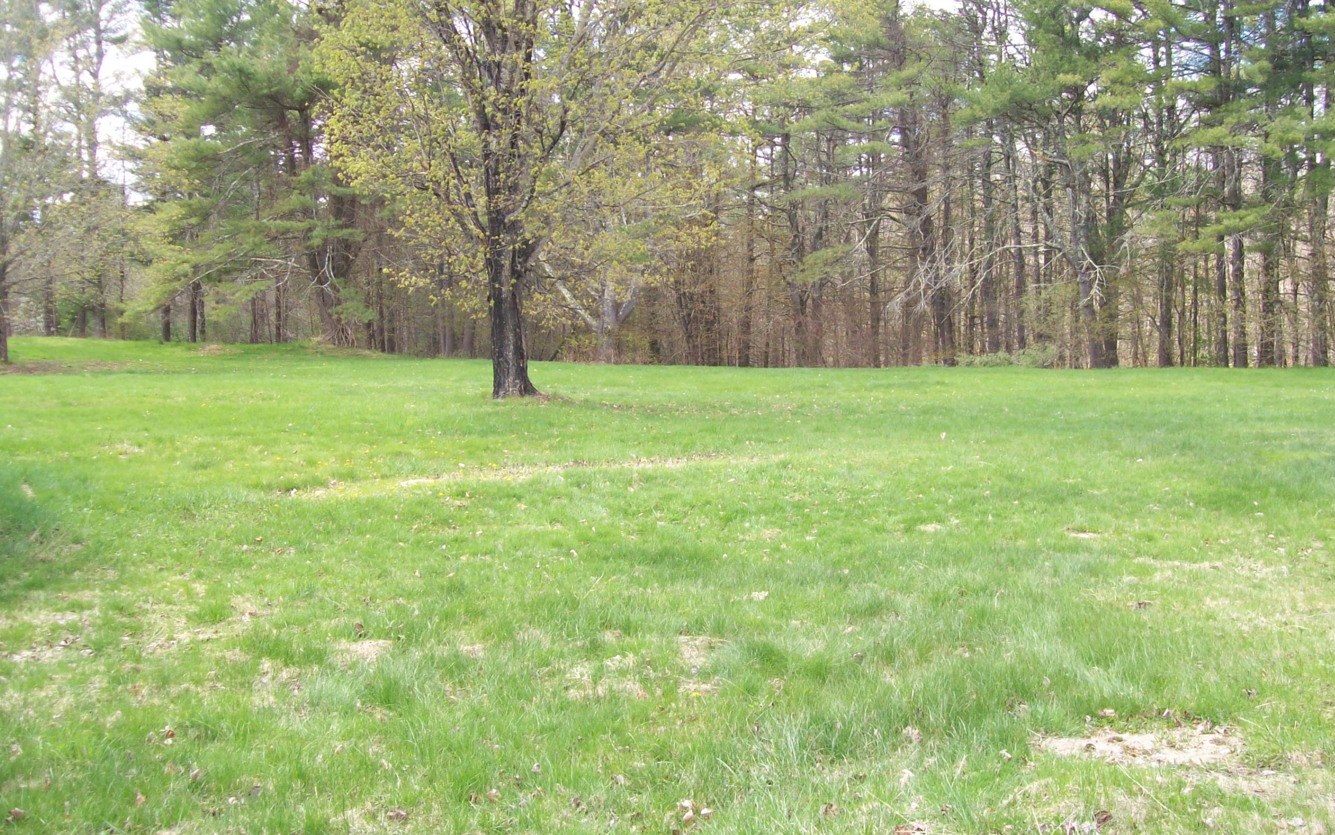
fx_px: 1419
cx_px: 657
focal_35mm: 39
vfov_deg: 32.7
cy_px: 373
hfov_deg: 50.4
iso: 80
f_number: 2.7
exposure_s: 1/225
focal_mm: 6
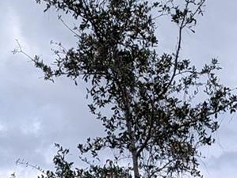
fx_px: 877
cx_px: 200
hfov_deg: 15.3
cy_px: 339
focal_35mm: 128
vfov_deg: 10.7
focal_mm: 6.81
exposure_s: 1/2309
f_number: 1.85
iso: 46
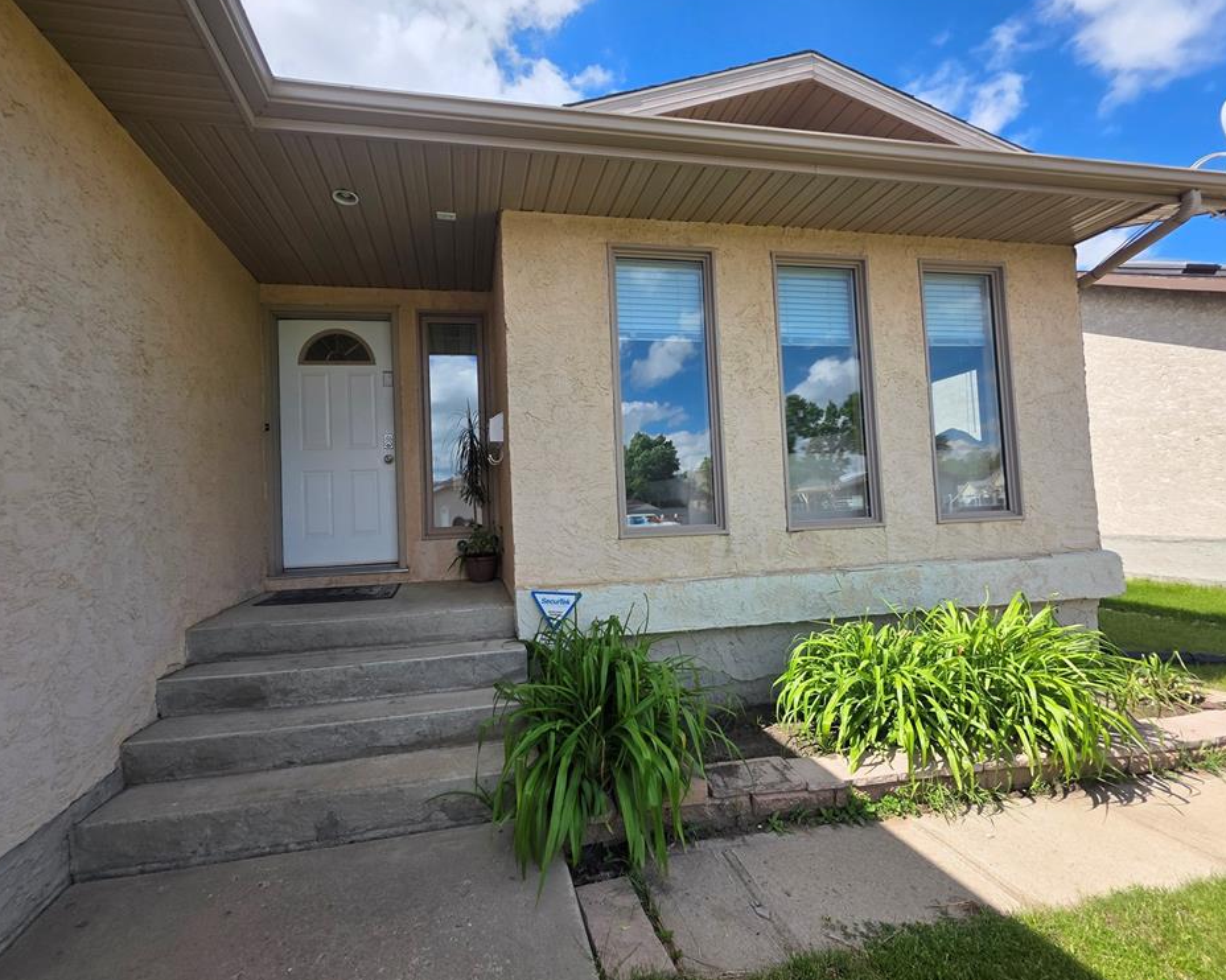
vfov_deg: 88.0
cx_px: 556
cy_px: 493
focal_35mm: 14
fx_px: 508
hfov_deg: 100.4
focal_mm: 2.2
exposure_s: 1/1422
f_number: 1.9
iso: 40
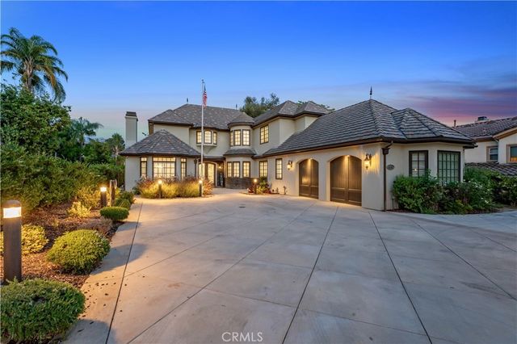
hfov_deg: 95.0
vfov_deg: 72.0
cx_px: 258
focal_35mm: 16
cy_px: 172
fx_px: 237
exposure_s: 1/2.5
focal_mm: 16.5
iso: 640
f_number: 13
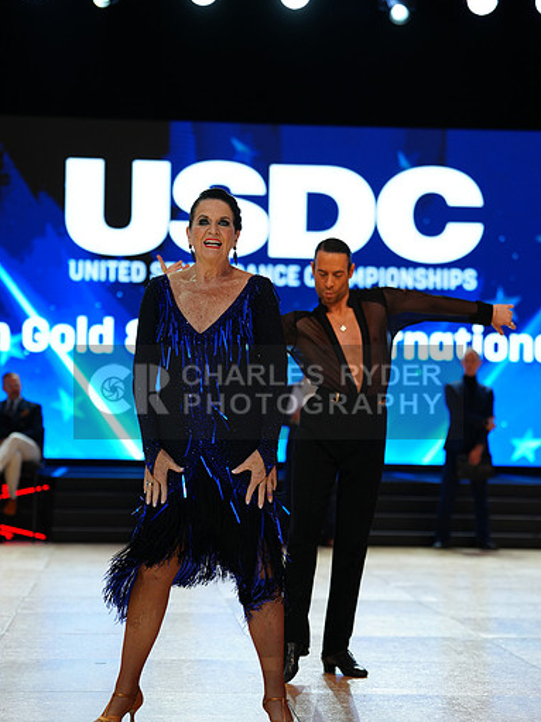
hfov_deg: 15.4
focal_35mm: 96
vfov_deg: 20.4
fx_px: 2001
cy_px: 393
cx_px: 269
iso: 640
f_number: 2.8
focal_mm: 88
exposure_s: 1/400
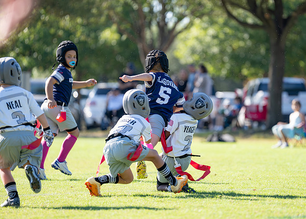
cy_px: 97
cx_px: 190
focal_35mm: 244
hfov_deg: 8.3
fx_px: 2118
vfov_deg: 5.9
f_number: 2.8
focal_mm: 200
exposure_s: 1/2000
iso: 250
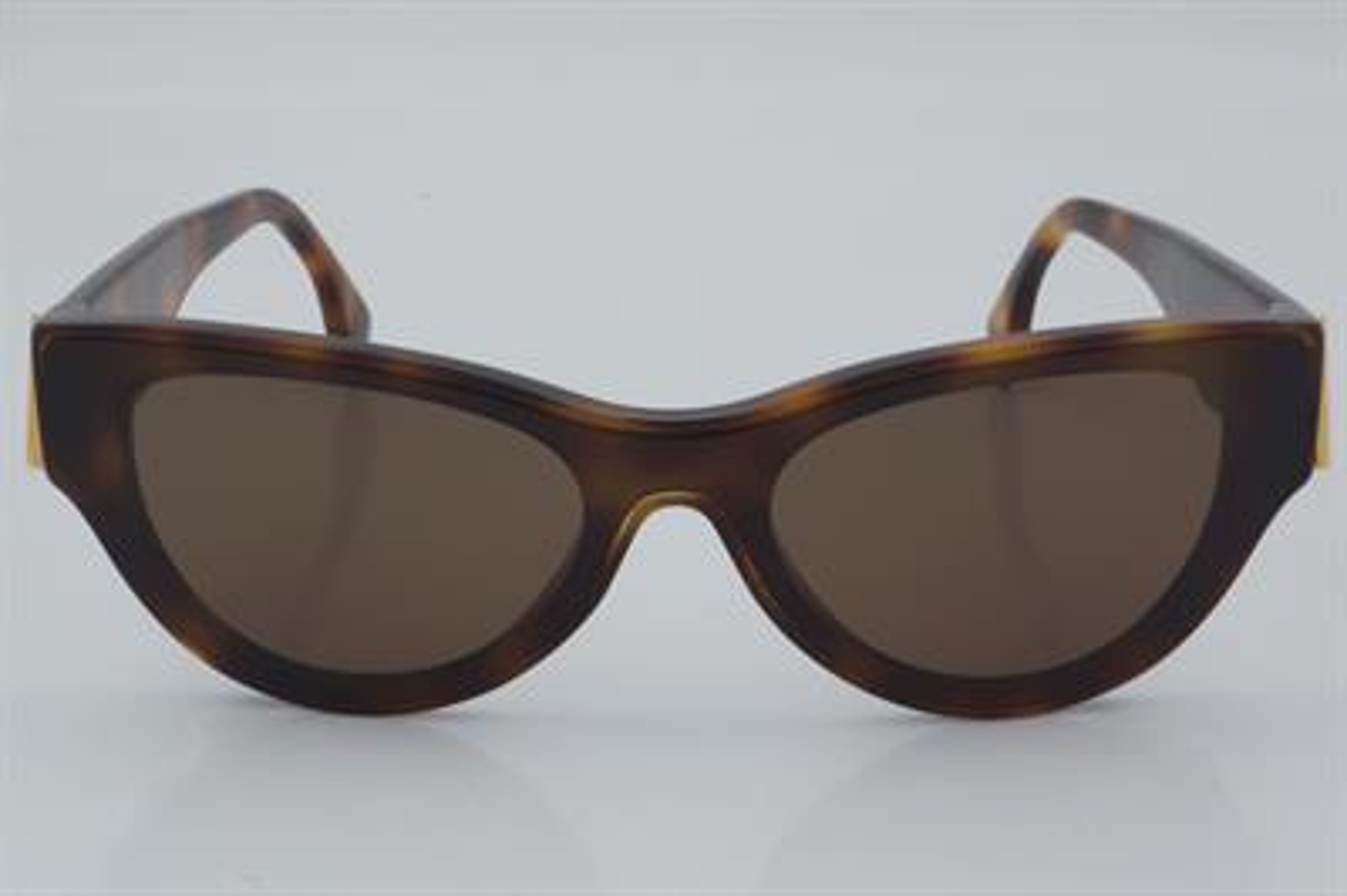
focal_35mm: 82
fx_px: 3084
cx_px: 674
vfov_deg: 16.5
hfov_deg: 24.6
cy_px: 448
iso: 100
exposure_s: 1/4
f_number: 32
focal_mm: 55
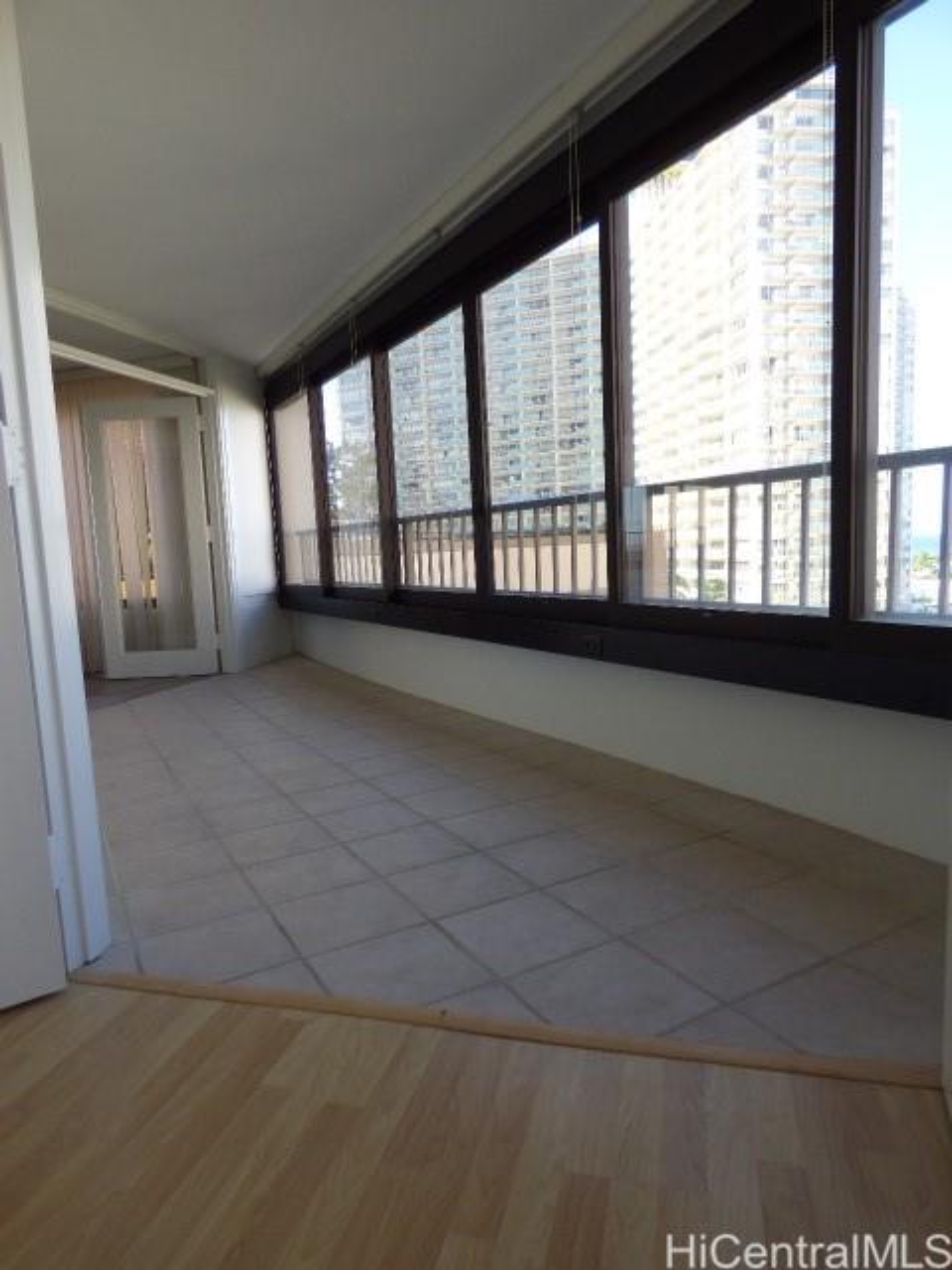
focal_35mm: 20
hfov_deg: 66.0
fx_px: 733
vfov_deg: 81.7
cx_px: 476
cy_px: 635
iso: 100
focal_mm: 3.58
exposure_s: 1/100
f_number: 2.8
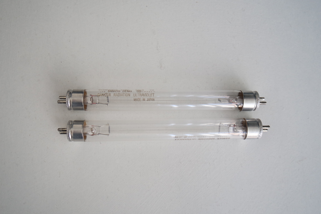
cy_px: 107
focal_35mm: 29
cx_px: 160
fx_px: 259
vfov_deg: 45.0
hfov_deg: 63.7
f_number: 4
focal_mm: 11
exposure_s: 1/80
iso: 160
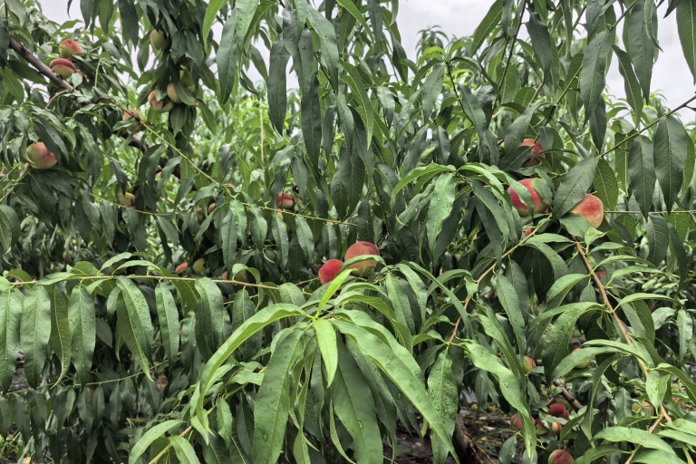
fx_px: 503
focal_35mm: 26
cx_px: 336
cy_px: 232
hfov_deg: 69.4
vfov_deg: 49.6
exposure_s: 1/431
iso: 50
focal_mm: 6.98
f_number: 2
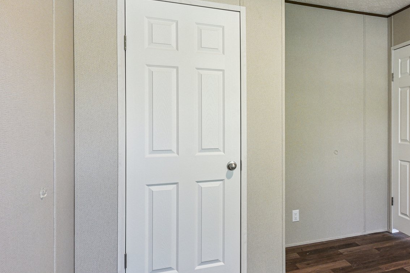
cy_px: 130
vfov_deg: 44.9
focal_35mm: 29
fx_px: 330
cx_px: 342
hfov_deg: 57.7
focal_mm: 16
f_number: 8
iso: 2000
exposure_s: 1/15
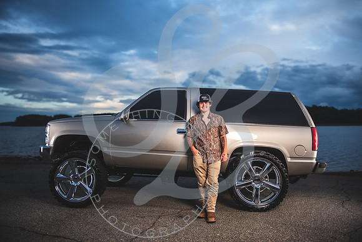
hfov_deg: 72.8
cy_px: 121
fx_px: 245
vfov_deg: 52.4
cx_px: 183
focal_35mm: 24
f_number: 2.8
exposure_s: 1/500
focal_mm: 24
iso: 100
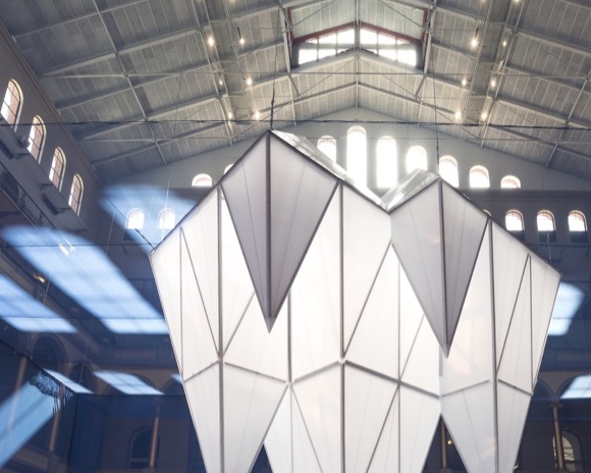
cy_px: 425
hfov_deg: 60.0
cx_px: 354
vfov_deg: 45.3
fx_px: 507
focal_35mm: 29
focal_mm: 14
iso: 400
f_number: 7.1
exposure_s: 1/50
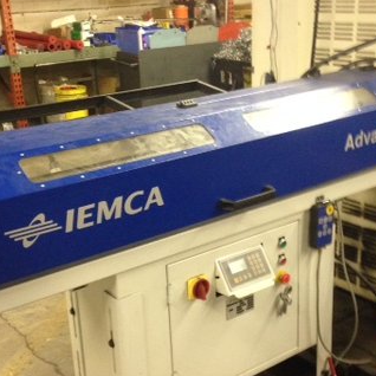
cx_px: 186
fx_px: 676
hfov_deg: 31.1
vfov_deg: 31.0
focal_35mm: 55
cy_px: 221
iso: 320
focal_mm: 4.12
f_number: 2.4
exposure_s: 1/20
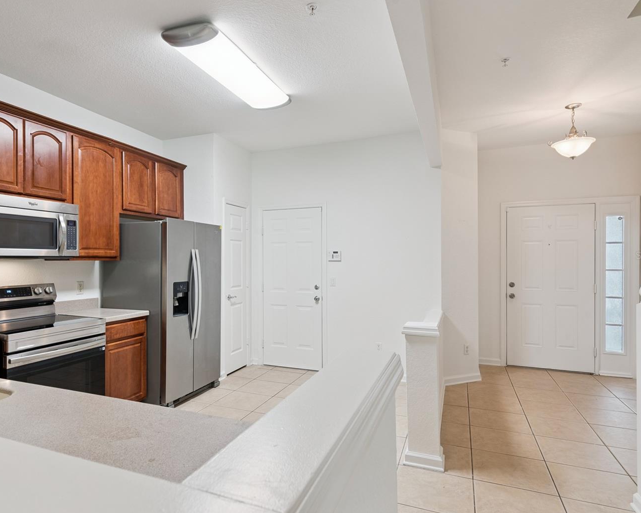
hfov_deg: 77.3
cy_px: 255
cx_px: 282
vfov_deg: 65.5
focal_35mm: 21
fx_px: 398
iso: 400
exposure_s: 1/15
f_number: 10
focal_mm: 18
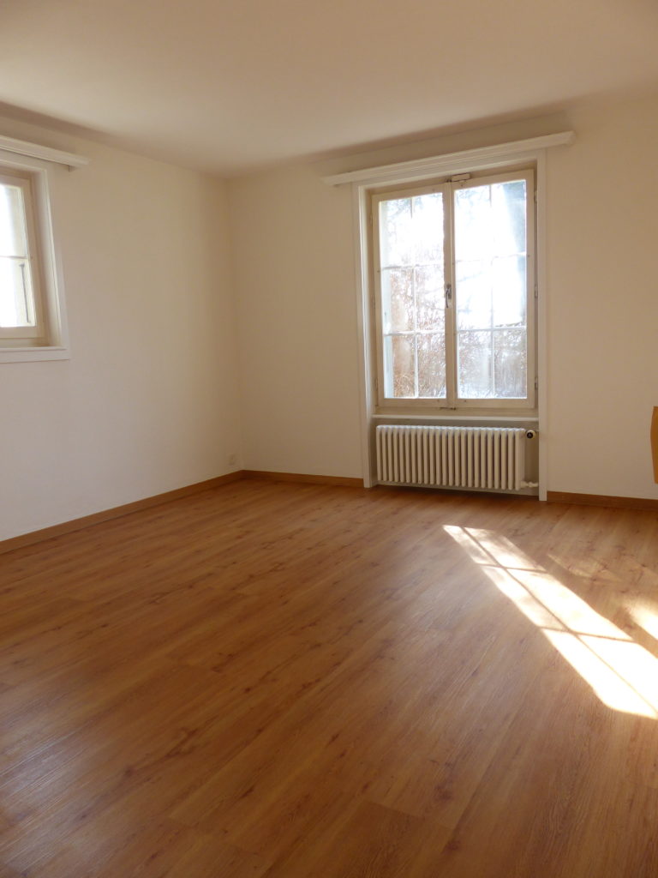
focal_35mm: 26
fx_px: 659
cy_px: 439
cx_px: 329
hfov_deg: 53.1
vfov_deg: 67.3
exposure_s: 1/100
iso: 100
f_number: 2.8
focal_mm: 4.5
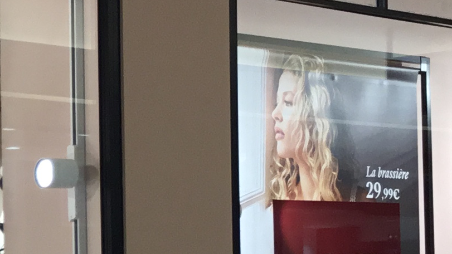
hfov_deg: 14.9
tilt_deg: +0.6
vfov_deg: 8.9
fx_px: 1630
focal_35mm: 136
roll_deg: +2.2
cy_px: 257
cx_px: -181
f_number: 2.4
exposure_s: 1/100
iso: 32
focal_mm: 3.3
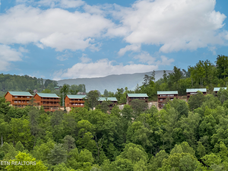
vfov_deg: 19.1
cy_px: 86
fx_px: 507
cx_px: 114
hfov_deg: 25.3
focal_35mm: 77
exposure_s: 1/100
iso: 32
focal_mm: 9
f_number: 2.8
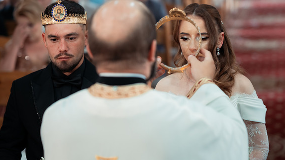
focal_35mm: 106
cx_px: 167
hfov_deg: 20.2
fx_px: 801
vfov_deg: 11.4
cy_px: 55
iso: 1600
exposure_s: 1/320
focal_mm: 85
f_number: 2.2
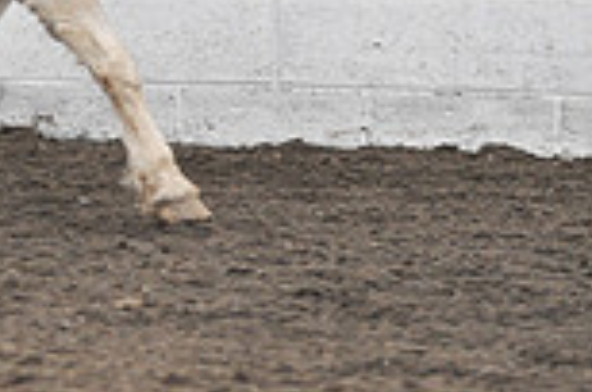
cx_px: 146
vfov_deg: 1.8
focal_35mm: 755
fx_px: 12390
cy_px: -88
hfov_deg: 2.7
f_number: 3.2
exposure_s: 1/400
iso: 1600
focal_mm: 200
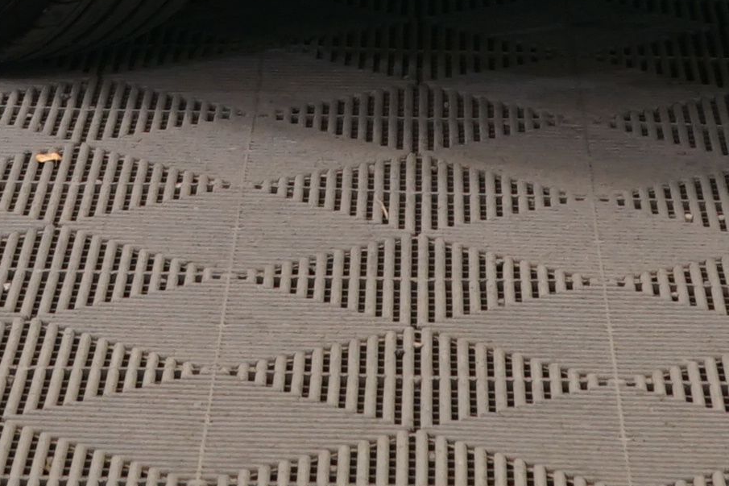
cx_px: 52
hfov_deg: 8.1
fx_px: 5102
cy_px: -966
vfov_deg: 5.2
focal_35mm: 252
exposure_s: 1/20
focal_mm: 38
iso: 400
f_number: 5.6
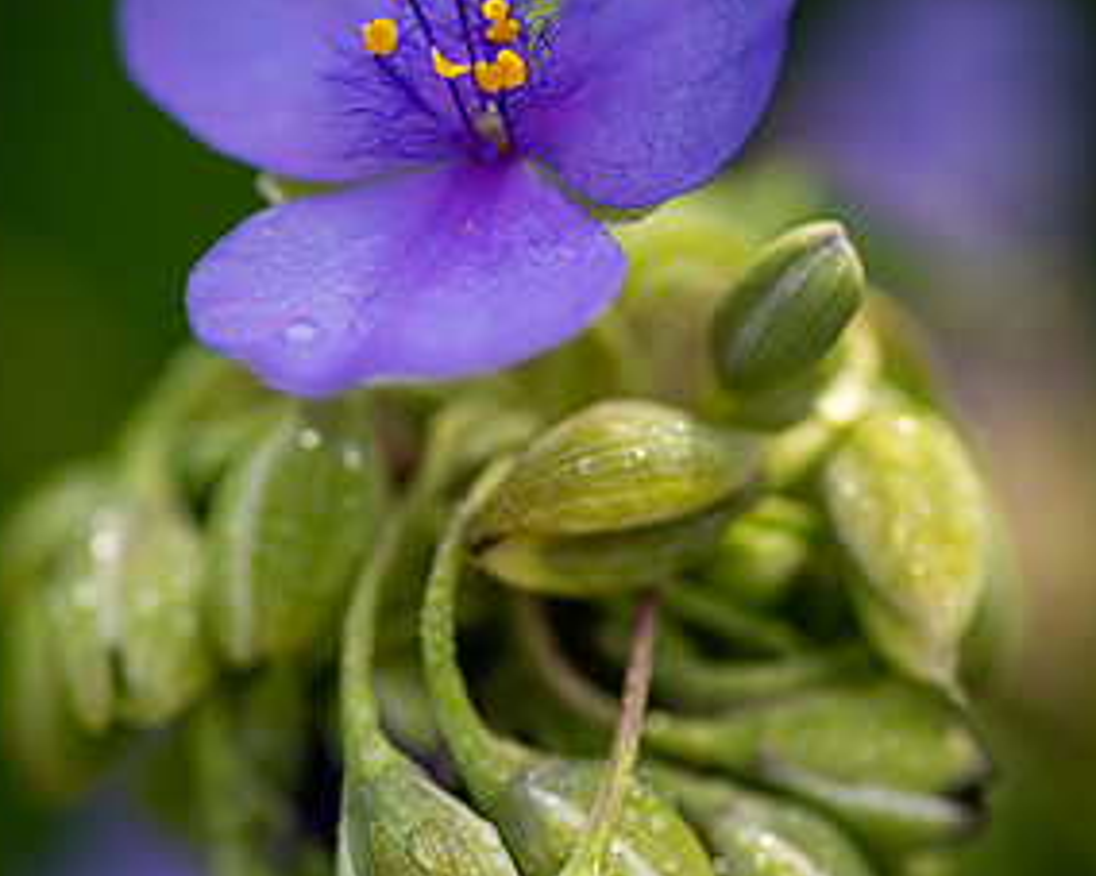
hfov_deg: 12.4
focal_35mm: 156
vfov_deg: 9.9
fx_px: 5058
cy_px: 455
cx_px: 521
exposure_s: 1/350
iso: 100
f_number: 4.8
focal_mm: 105
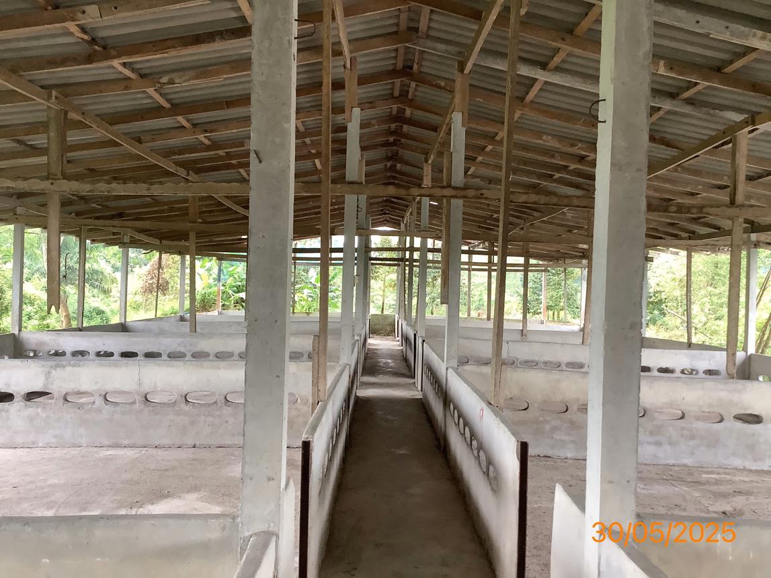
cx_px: 386
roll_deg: -2.0
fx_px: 690
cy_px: 289
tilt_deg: -0.5
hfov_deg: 58.4
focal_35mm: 31
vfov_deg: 45.4
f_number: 2.4
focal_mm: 3.3
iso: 125
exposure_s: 1/50
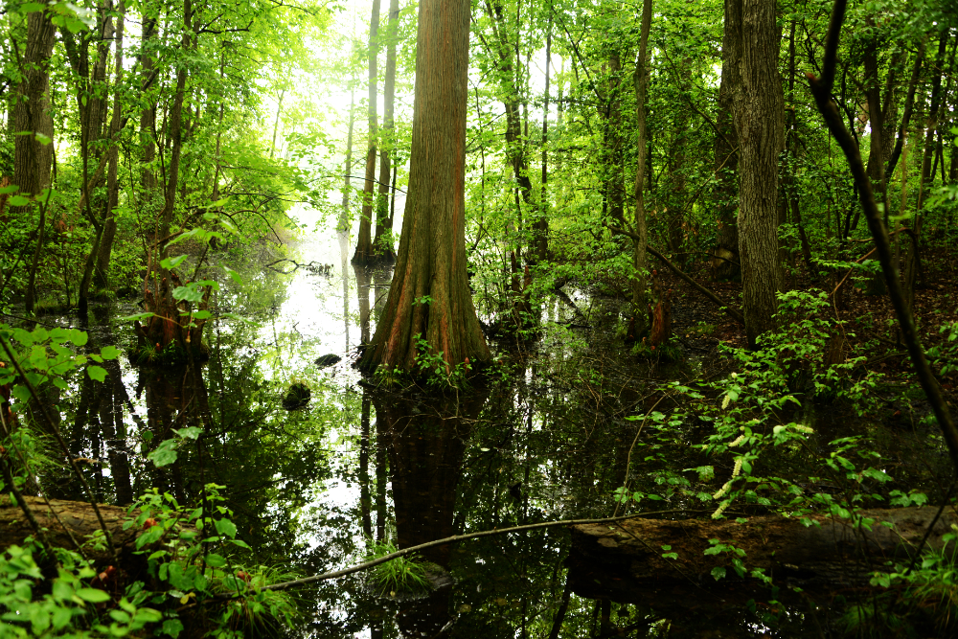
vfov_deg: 41.1
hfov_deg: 58.7
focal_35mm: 32
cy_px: 320
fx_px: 852
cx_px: 479
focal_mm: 32
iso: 320
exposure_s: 1/50
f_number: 4.5
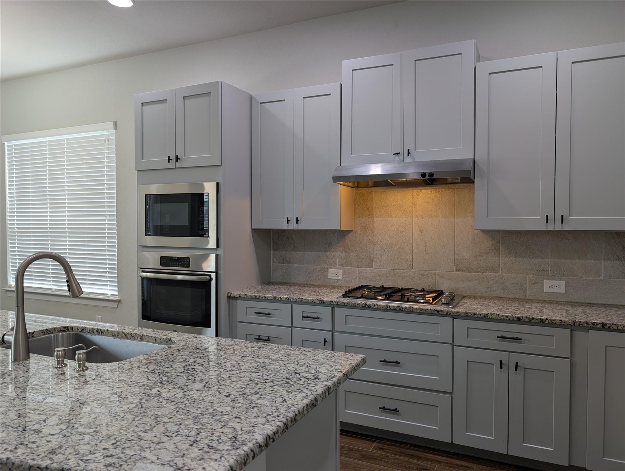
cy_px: 236
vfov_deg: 56.9
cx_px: 312
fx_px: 434
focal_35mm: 24
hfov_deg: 71.5
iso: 40
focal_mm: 6.9
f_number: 1.68
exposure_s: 1/40
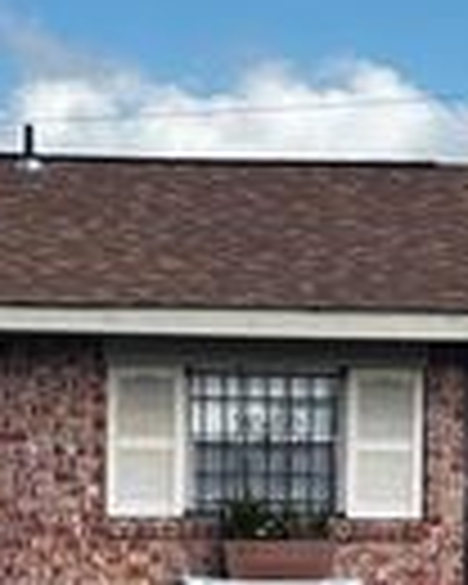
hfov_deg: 7.9
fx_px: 3376
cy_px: 574
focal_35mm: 195
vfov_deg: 9.8
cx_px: 256
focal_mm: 5.96
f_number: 1.6
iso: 32
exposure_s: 1/1812
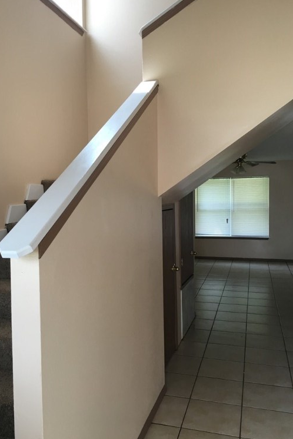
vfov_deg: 60.3
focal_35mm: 31
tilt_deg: -3.4
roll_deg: +1.3
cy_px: 219
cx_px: 134
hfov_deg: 42.3
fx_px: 378
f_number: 2.2
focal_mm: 4.15
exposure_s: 1/40
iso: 25
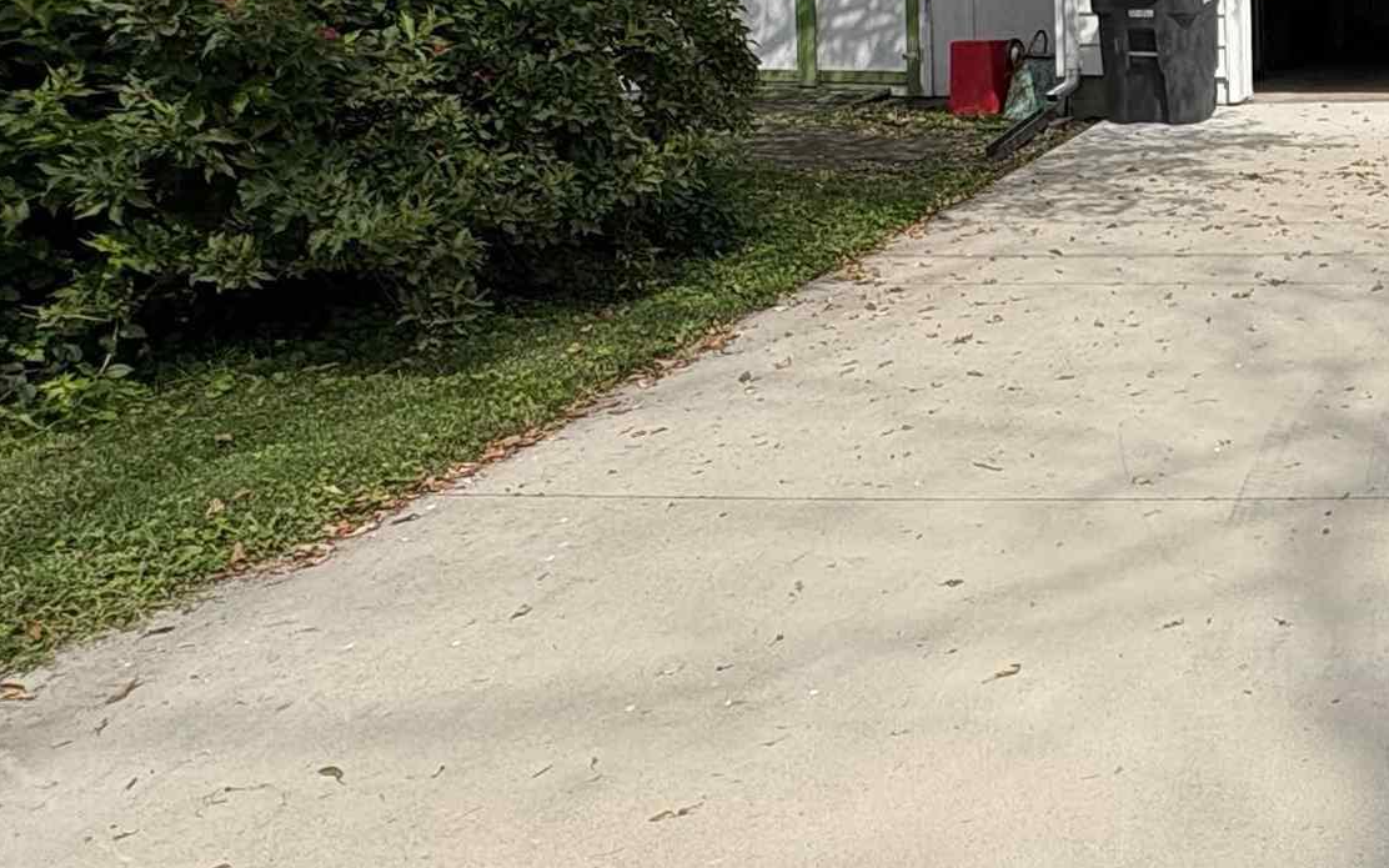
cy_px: 160
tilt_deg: -6.7
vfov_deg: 30.4
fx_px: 1552
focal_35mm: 41
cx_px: 1614
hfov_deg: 37.9
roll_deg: -0.2
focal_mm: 2.22
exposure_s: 1/2985
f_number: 2.2
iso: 50
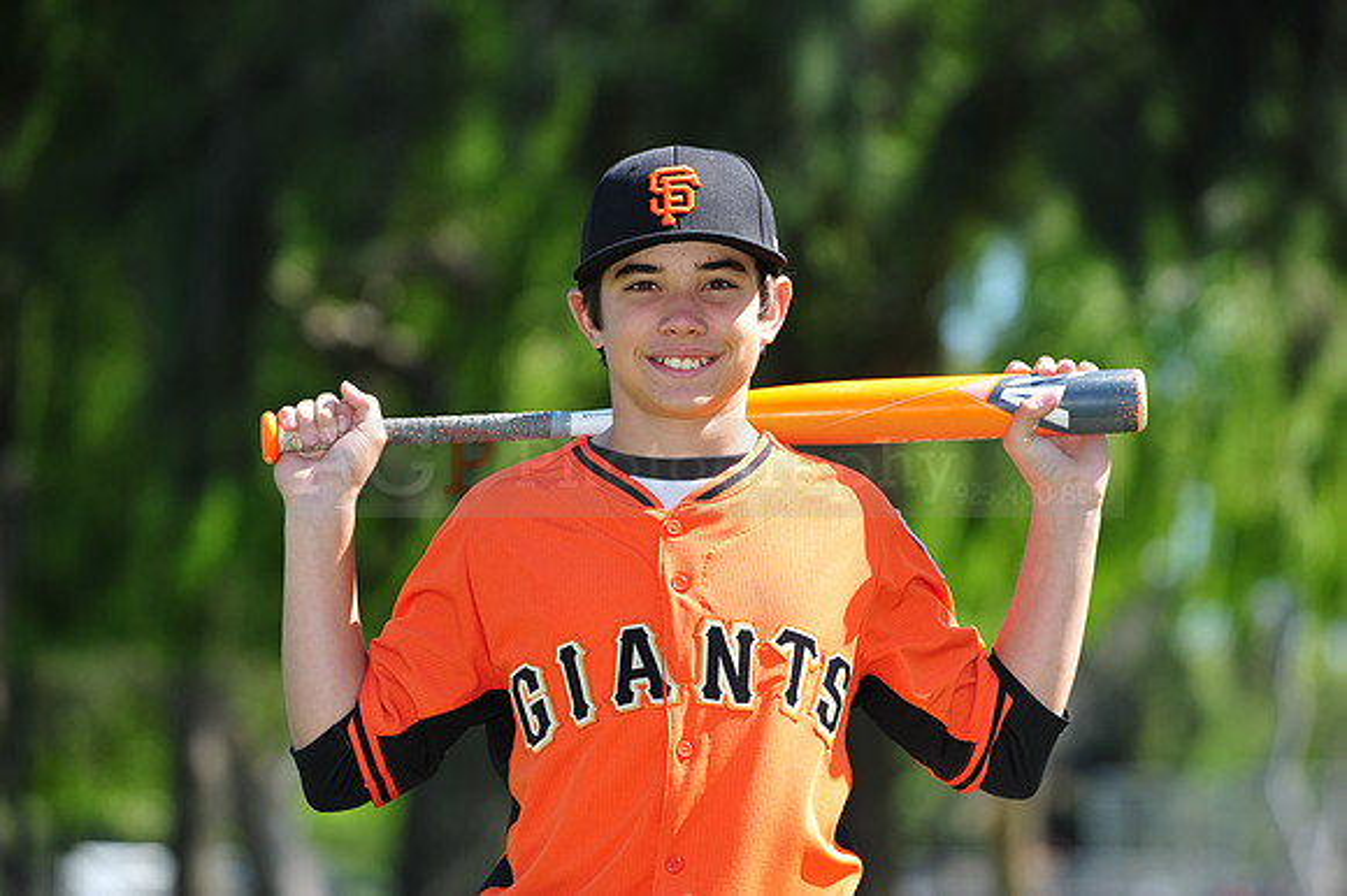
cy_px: 448
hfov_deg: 12.5
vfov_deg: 8.3
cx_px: 674
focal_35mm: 165
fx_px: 6170
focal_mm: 165
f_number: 4.5
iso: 200
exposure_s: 1/640
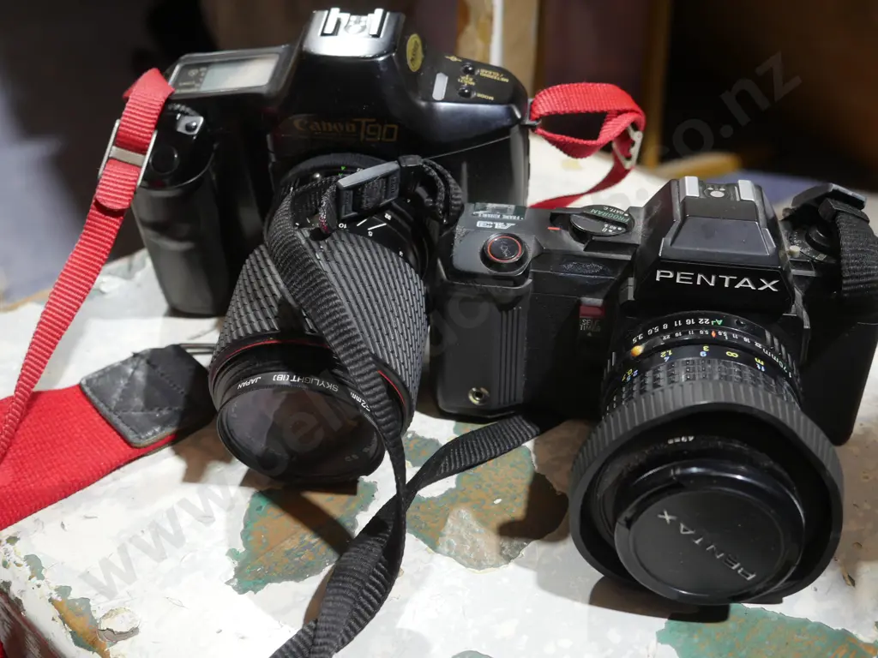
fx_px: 1065
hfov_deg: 44.8
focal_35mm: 42
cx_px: 439
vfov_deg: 34.3
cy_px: 329
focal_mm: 21
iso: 800
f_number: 4.6
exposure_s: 1/60
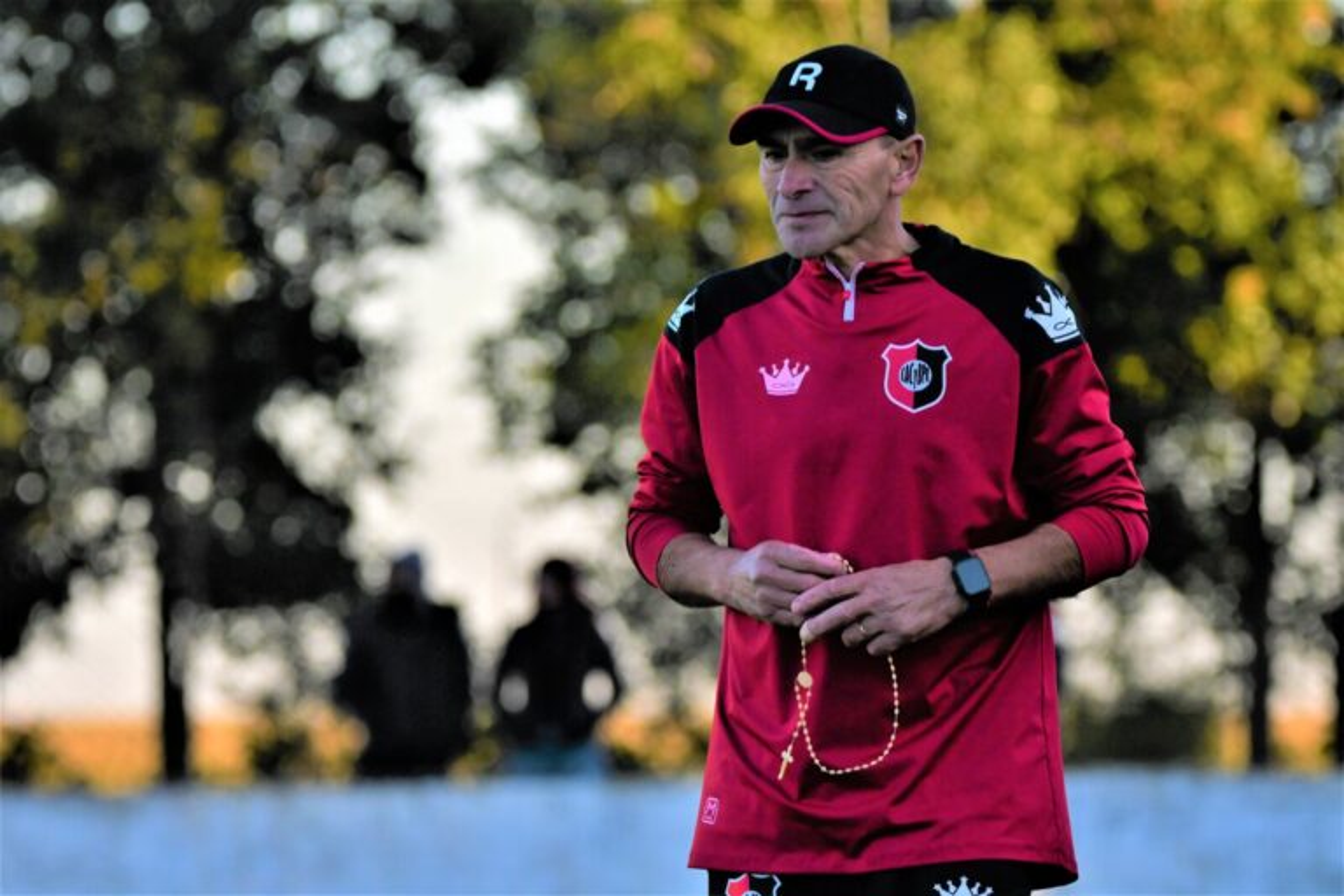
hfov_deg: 5.1
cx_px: 672
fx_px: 15119
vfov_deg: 3.4
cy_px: 448
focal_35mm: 405
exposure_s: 1/1250
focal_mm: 270
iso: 320
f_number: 5.6
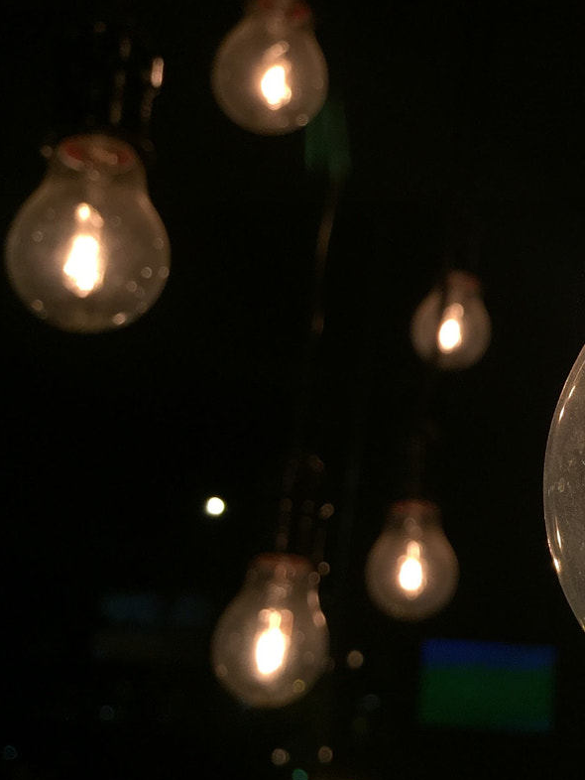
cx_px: 561
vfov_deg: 32.6
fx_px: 1329
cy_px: 301
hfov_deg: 23.9
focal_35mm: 59
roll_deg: -4.0
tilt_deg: +22.1
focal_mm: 4.15
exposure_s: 1/100
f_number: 2.2
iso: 40
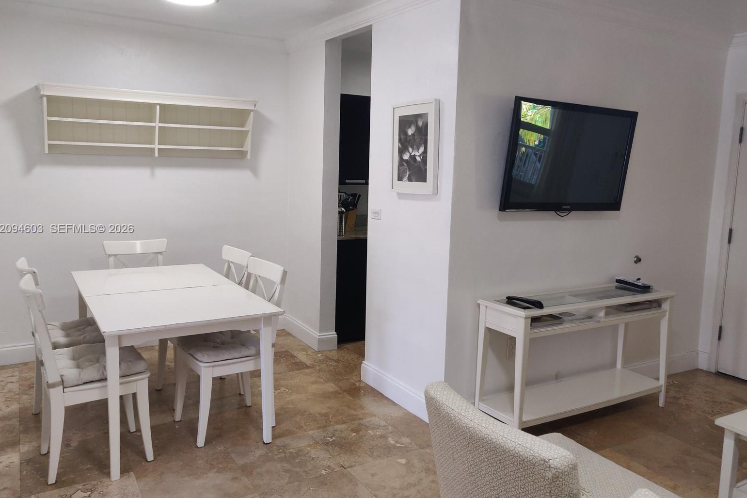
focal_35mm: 27
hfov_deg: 67.4
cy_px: 229
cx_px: 370
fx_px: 560
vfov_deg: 47.9
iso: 400
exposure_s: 1/50
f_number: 1.7
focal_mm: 4.25
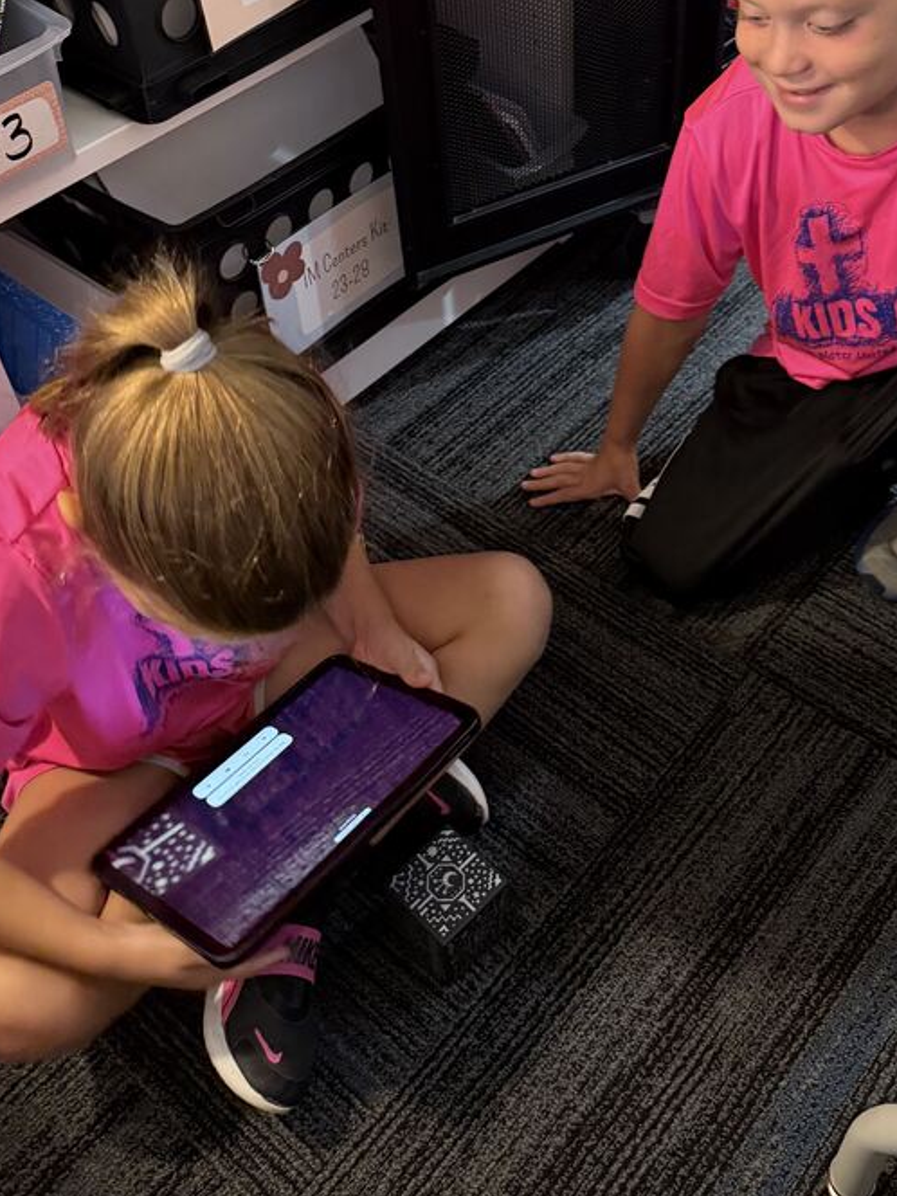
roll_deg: +2.8
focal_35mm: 37
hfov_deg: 38.6
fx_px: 1278
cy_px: 429
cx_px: 499
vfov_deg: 49.5
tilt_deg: -43.7
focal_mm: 6.76
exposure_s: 1/40
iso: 640
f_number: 1.78
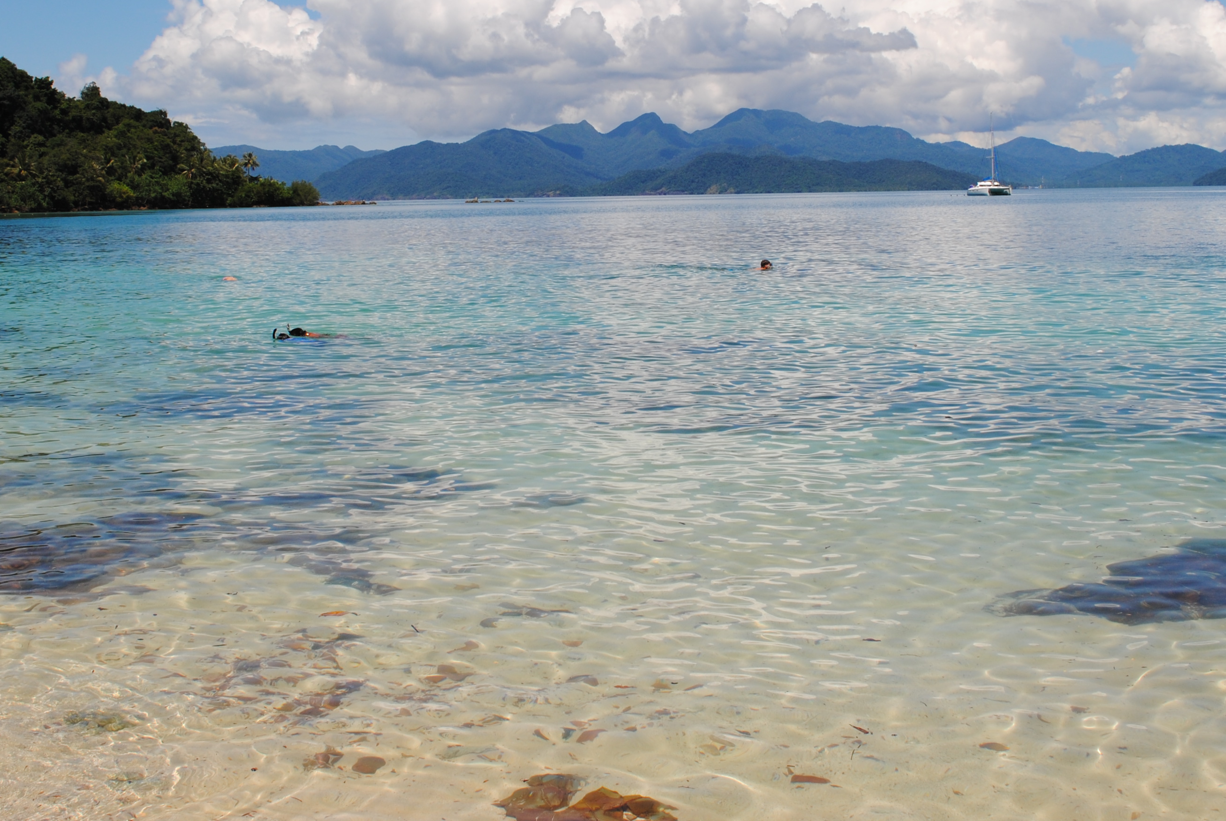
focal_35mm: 49
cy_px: 267
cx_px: 601
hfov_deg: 40.3
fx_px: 1671
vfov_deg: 27.4
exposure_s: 1/320
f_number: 9
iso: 100
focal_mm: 22
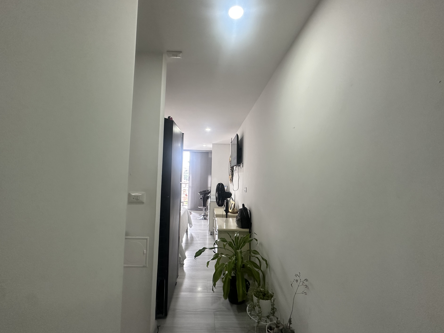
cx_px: 215
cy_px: 166
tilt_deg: +3.2
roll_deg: -1.6
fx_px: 192
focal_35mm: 15
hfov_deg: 98.1
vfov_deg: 81.7
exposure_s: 1/99
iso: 250
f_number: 2.2
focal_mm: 2.22
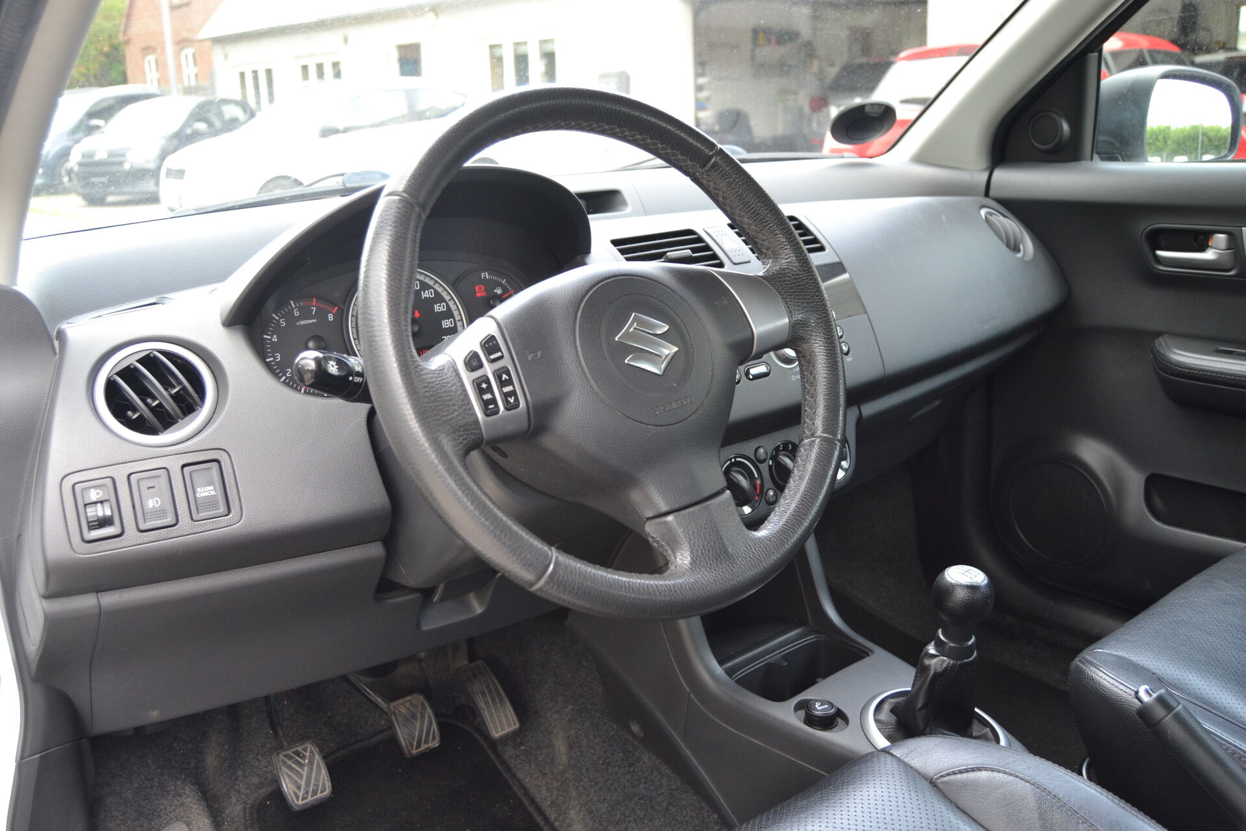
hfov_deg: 61.9
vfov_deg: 43.6
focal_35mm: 30
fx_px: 1038
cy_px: 416
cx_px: 623
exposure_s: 1/100
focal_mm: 20
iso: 400
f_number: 5
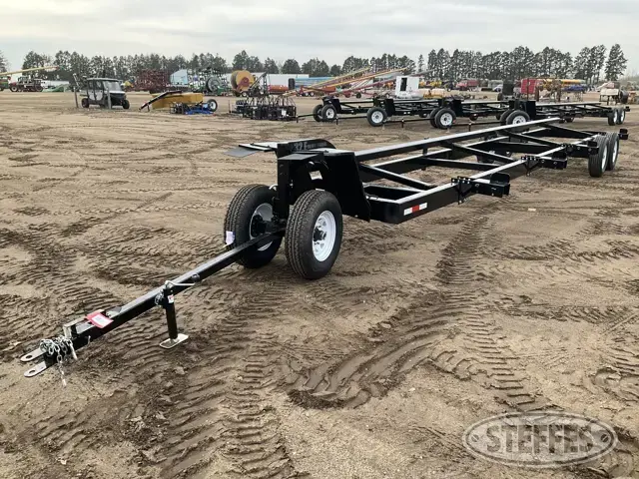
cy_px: 240
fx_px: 535
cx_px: 320
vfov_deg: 48.2
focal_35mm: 29
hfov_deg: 61.7
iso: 25
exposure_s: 1/495
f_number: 1.8
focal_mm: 3
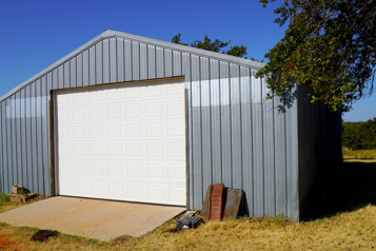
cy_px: 139
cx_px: 173
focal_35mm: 34
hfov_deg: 55.7
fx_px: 355
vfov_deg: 38.8
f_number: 10
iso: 100
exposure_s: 1/400
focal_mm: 18
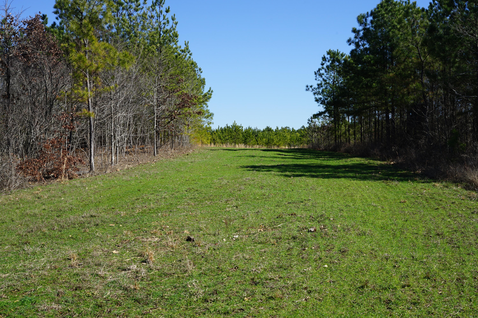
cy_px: 159
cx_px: 239
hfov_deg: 39.6
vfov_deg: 26.9
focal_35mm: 50
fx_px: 663
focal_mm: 50
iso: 100
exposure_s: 1/80
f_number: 13
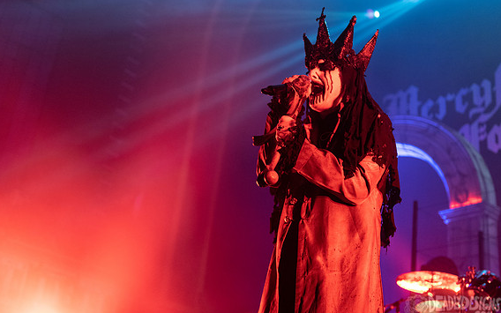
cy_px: 156
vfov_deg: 25.8
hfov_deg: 40.3
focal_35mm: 50
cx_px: 253
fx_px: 683
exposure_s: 1/320
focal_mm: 48
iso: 2000
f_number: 3.2
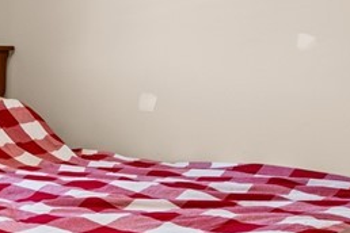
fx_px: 574
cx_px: -16
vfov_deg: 22.8
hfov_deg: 30.9
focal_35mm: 59
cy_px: 68
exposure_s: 1/2
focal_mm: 14
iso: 250
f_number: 9
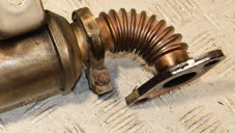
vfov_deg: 9.8
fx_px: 773
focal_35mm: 124
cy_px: 47
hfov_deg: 16.5
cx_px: -58
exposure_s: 1/200
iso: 800
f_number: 8
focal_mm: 28
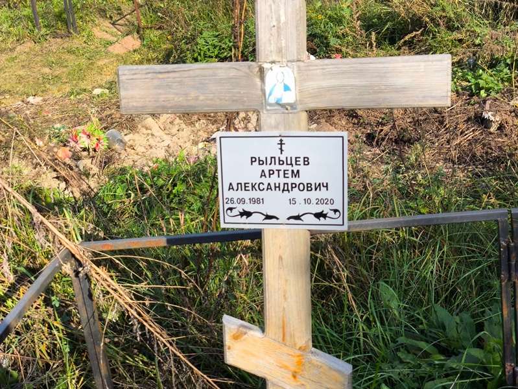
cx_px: 259
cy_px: 194
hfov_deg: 38.2
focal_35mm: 50
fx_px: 749
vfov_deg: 29.1
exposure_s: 1/590
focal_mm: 4.71
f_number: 1.7
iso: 50
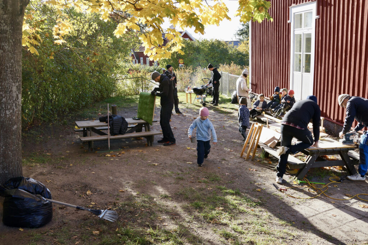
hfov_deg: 54.4
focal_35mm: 35
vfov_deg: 37.9
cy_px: 122
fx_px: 358
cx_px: 184
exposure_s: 1/80
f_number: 8
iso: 100
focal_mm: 35
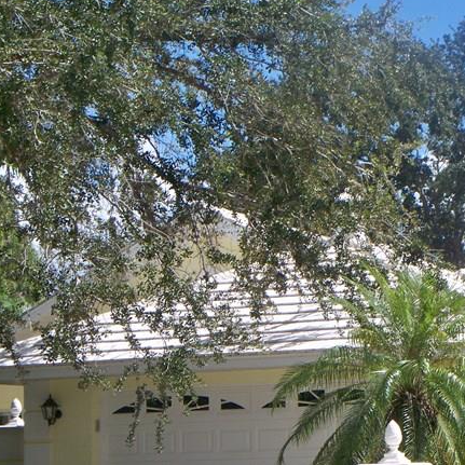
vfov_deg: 13.8
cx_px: 438
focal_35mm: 126
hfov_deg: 13.7
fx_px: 1915
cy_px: 331
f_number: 5.4
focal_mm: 12.89
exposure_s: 1/400
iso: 100
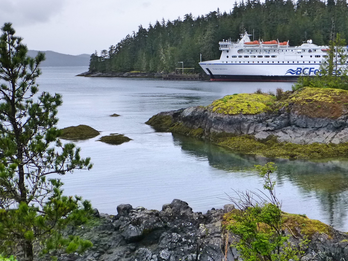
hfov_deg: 34.1
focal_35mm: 56
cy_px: 96
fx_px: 563
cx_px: 230
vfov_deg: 26.0
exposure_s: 1/400
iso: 160
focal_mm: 6.9
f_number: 3.9
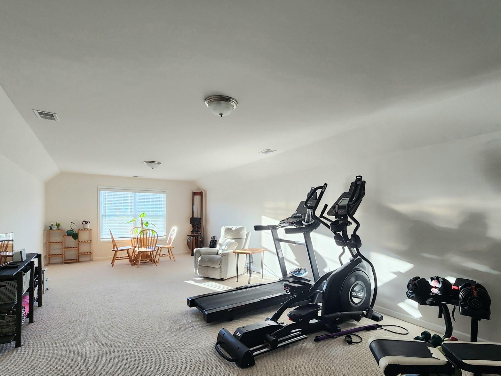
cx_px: 267
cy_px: 222
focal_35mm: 17
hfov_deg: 90.9
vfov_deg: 74.1
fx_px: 246
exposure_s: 1/60.2
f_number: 2.2
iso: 80
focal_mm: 2.2
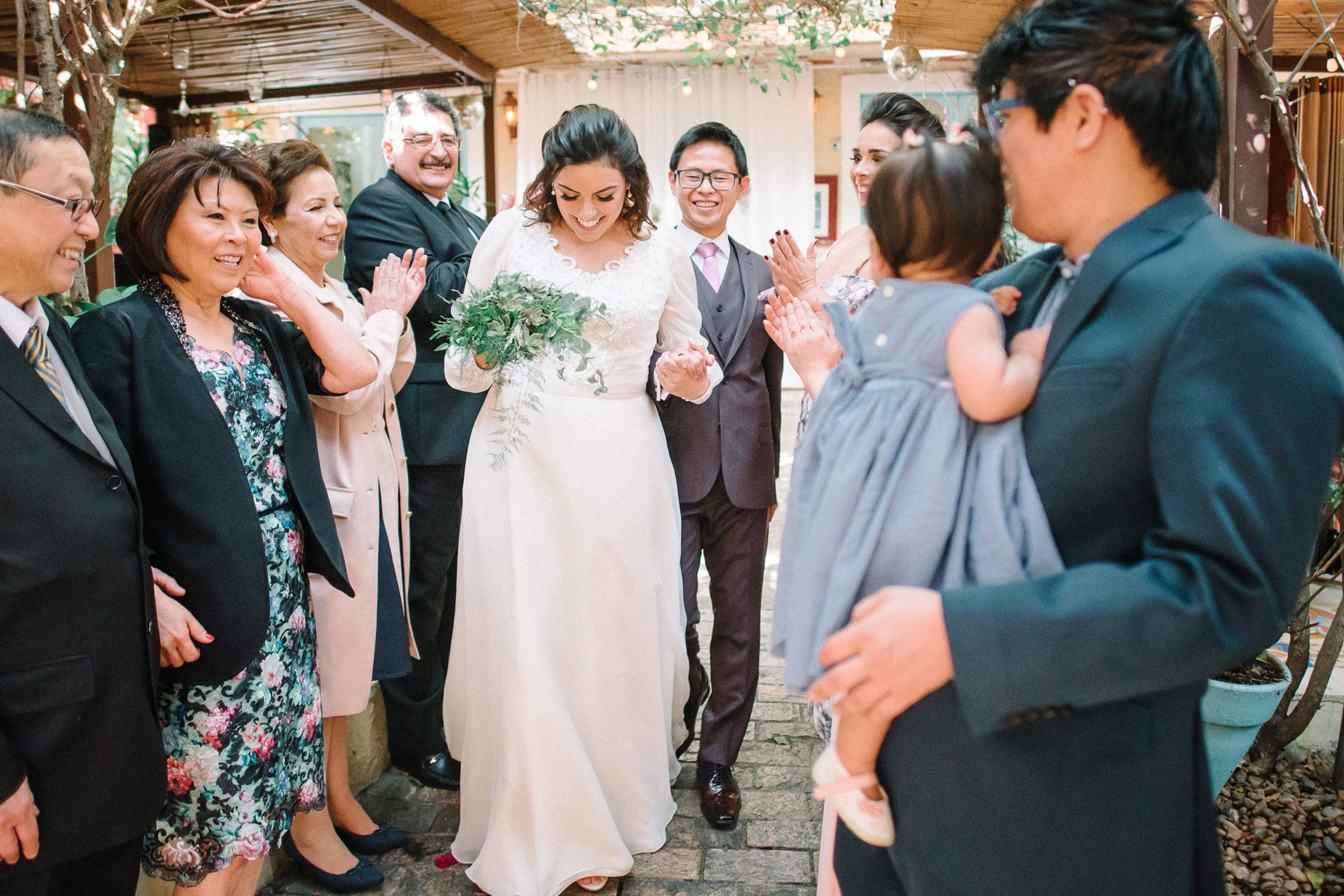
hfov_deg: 63.6
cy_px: 365
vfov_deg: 44.8
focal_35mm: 29
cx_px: 636
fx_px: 1083
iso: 800
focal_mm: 20
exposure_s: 1/640
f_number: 1.8
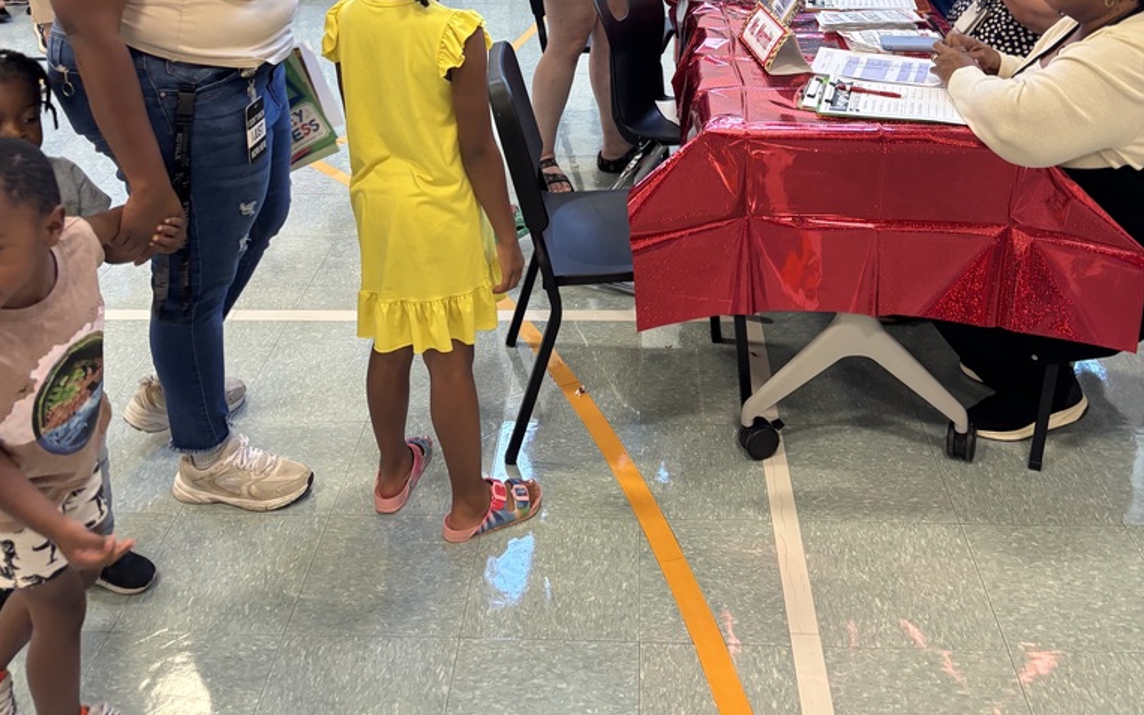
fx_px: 1154
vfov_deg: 31.8
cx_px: 570
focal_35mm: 37
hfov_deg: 52.7
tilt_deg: -13.7
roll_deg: -0.1
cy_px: 3
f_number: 1.6
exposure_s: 1/60
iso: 160
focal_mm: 5.96
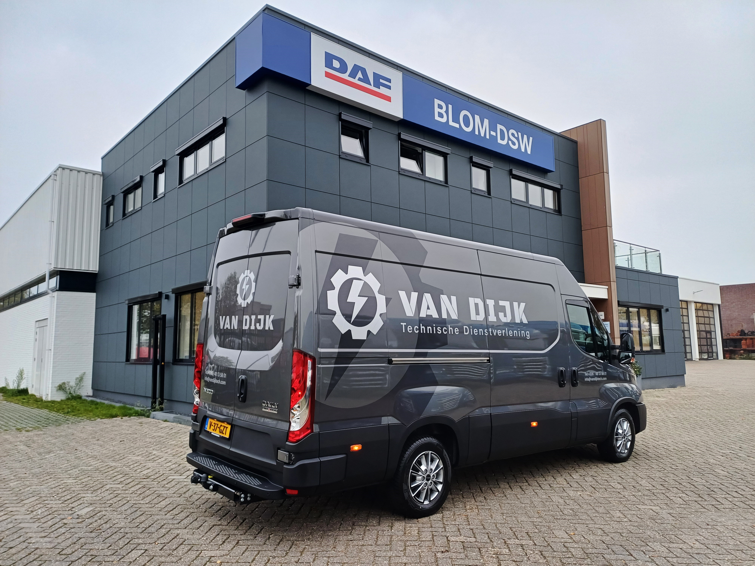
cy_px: 283
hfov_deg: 69.4
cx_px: 378
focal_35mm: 25
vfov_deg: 54.9
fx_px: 545
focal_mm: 4.65
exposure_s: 1/100
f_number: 1.8
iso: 80
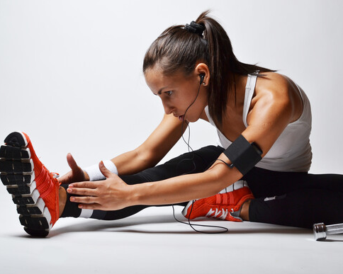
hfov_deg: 31.7
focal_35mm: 60
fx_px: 605
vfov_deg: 25.6
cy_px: 137
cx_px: 188
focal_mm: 35
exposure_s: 1/125
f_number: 8
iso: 100
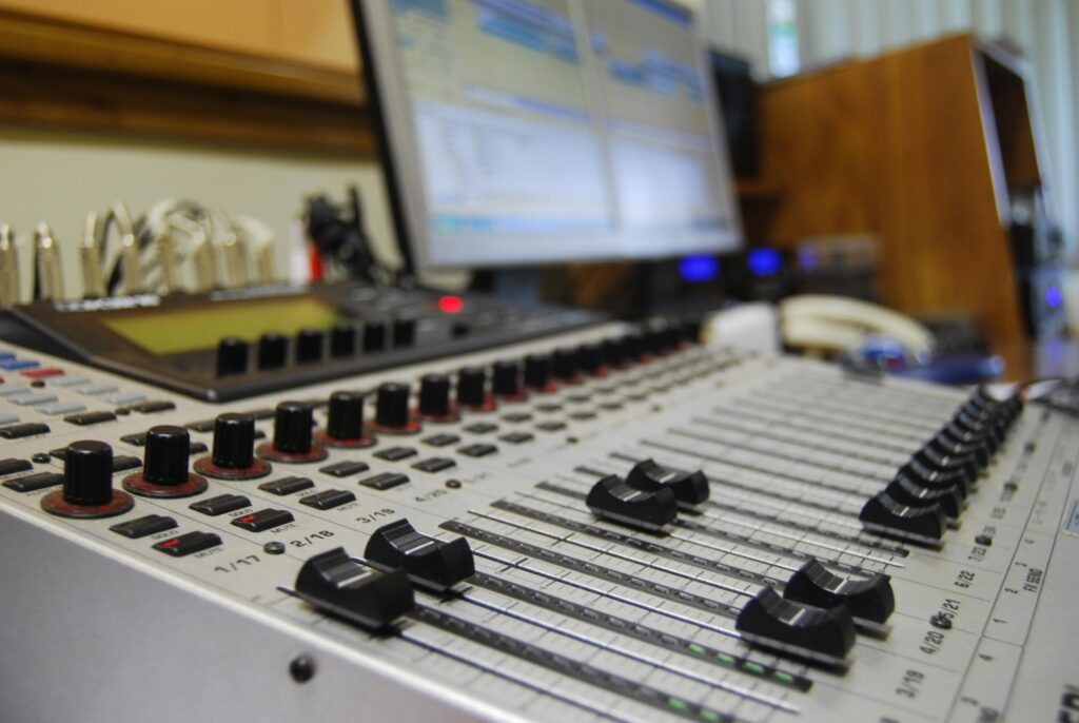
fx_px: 1081
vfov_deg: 37.0
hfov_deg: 53.1
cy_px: 362
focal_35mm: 36
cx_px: 540
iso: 400
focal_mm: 24
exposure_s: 1/13
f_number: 4
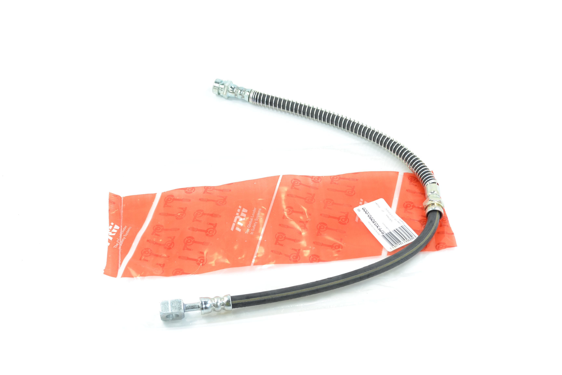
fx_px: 820
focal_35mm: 52
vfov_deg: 25.8
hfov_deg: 37.9
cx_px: 281
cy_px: 188
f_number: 7.1
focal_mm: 35
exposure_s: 1/30
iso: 100
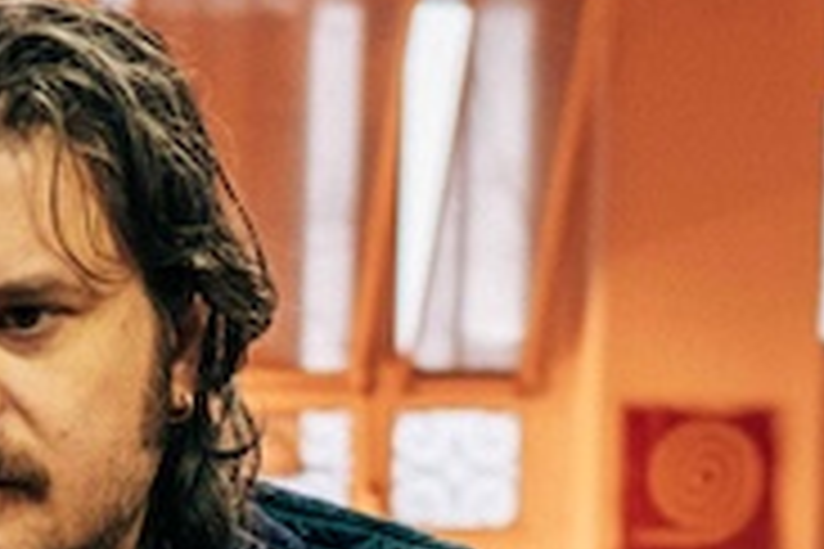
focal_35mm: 229
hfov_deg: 8.6
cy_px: 1737
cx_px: -666
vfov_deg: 5.6
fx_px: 5241
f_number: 2.8
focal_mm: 35
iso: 800
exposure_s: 1/125
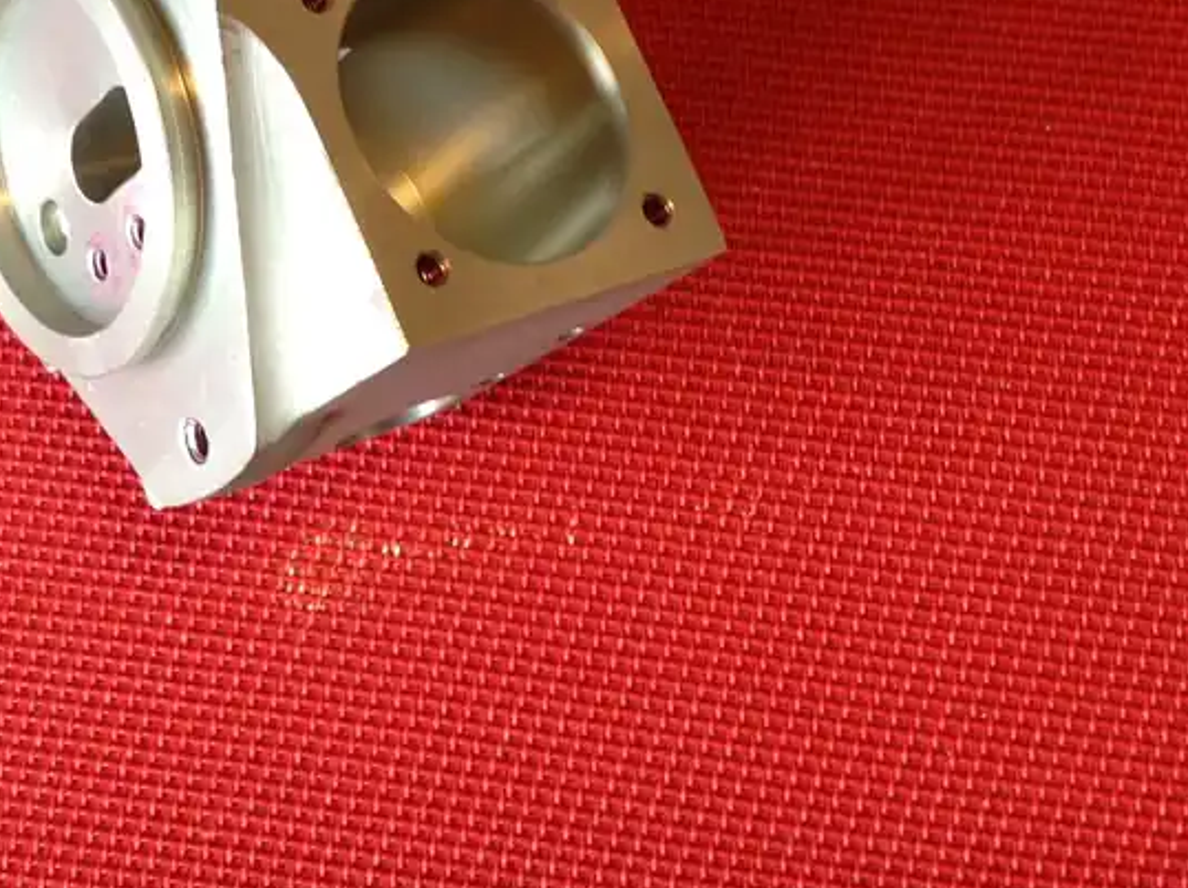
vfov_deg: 22.3
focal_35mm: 65
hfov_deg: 29.0
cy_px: 234
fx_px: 2228
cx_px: 188
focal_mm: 4.28
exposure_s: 1/30
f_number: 2.4
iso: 64
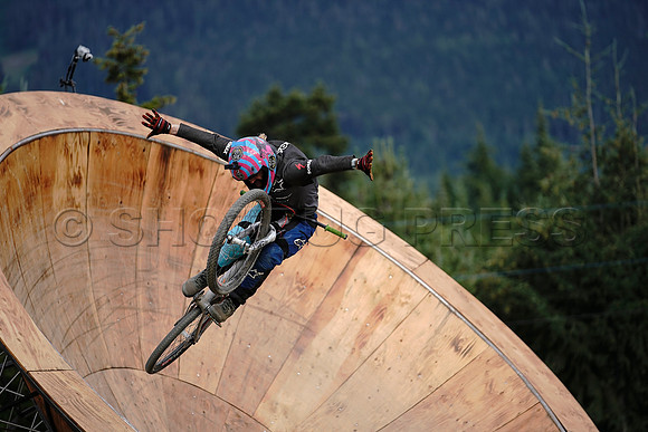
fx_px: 3313
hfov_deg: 11.2
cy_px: 216
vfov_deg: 7.5
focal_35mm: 184
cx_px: 324
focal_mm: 184
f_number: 2.8
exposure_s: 1/1000
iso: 200
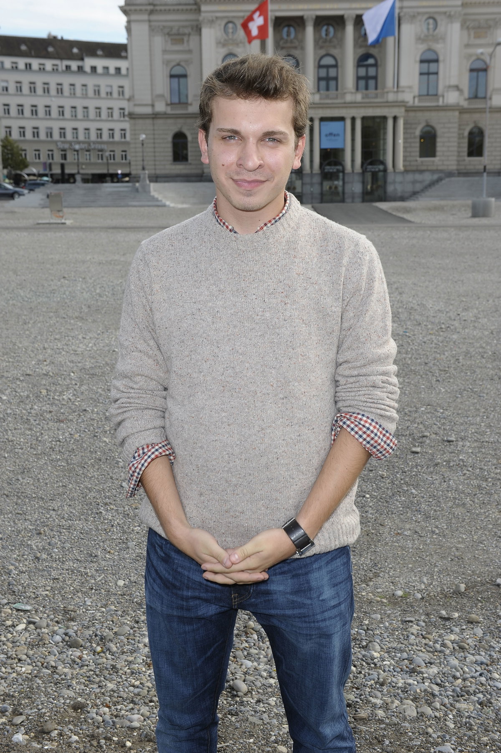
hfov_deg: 28.0
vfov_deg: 41.1
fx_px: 1003
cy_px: 376
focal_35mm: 48
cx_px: 250
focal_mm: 48
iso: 250
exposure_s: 1/250
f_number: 9
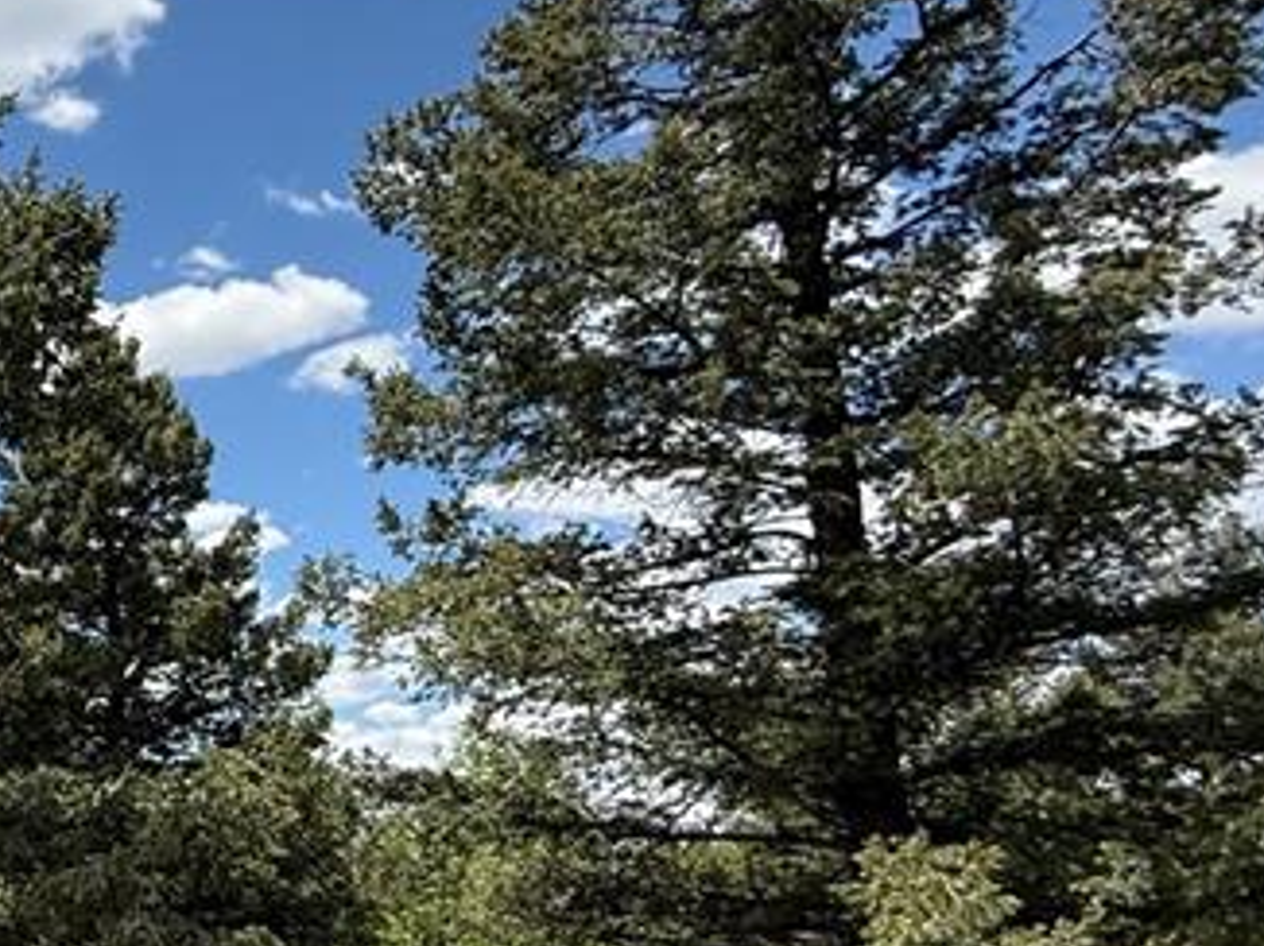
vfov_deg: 32.0
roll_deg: -0.7
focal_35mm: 44
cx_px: -597
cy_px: 746
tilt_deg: +5.5
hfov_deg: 28.8
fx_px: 1605
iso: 80
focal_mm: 2.22
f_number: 2.2
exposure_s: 1/1534
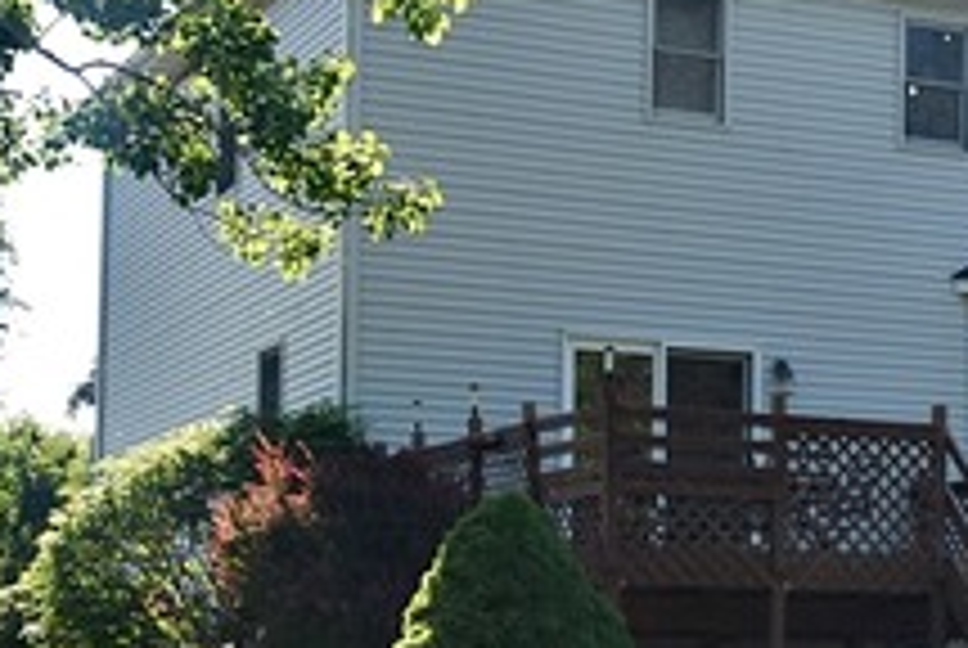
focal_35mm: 107
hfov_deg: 18.6
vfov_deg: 12.8
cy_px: 533
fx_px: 2881
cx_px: 959
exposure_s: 1/200
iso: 100
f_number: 8
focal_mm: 24
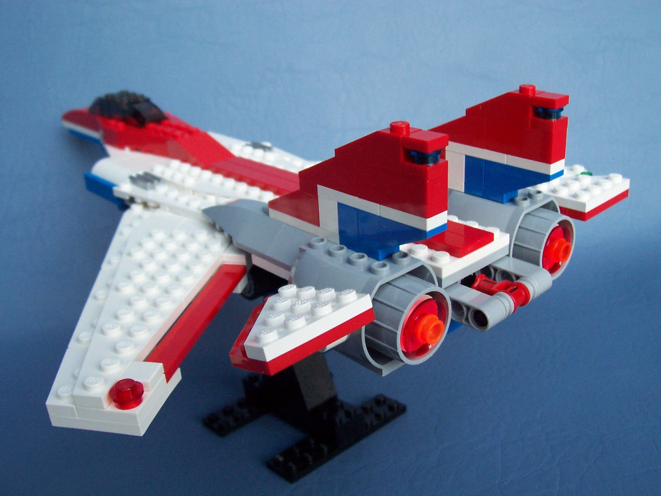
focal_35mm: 37
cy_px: 248
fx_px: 707
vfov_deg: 38.7
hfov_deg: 50.1
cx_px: 330
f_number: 2.8
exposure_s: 1/30
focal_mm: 5.6
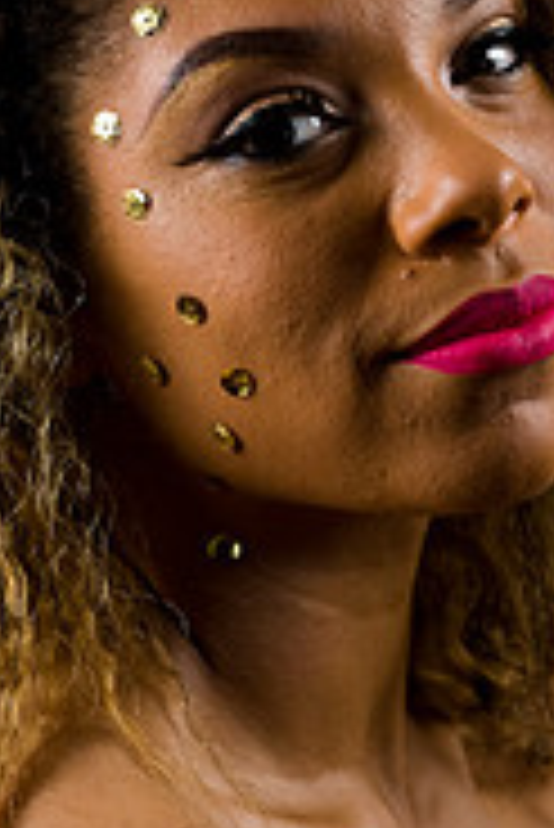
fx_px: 9860
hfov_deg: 3.2
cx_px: 259
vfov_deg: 4.8
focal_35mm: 428
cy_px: 248
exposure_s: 1/125
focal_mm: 175
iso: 200
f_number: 5.6
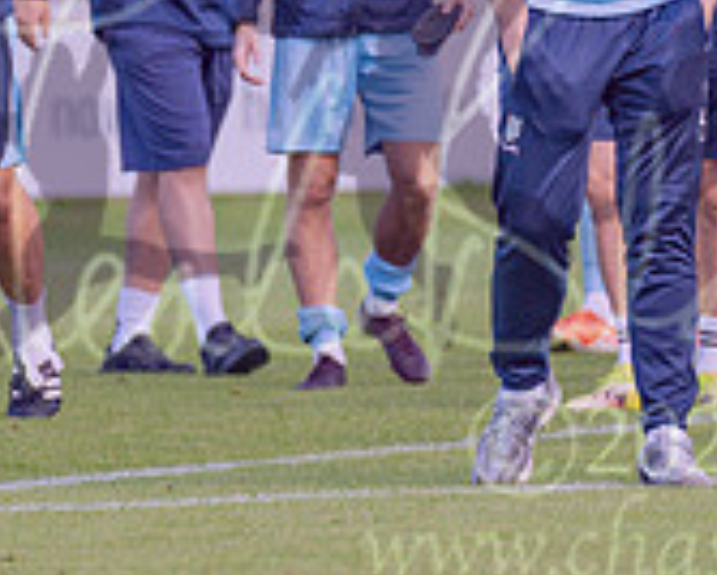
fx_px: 17697
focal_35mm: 833
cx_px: 675
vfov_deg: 1.9
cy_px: -342
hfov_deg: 2.3
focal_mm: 200
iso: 400
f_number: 4
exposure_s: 1/800
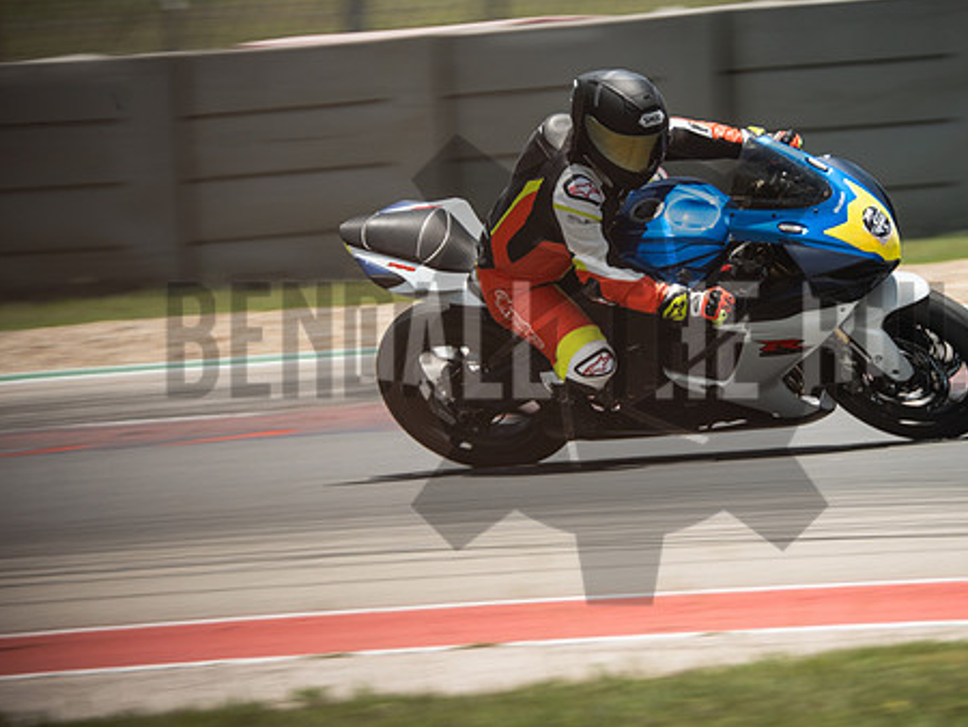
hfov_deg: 2.7
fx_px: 20788
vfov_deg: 2.0
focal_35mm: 743
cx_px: 620
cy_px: 343
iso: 160
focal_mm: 400
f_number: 7.1
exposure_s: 1/250
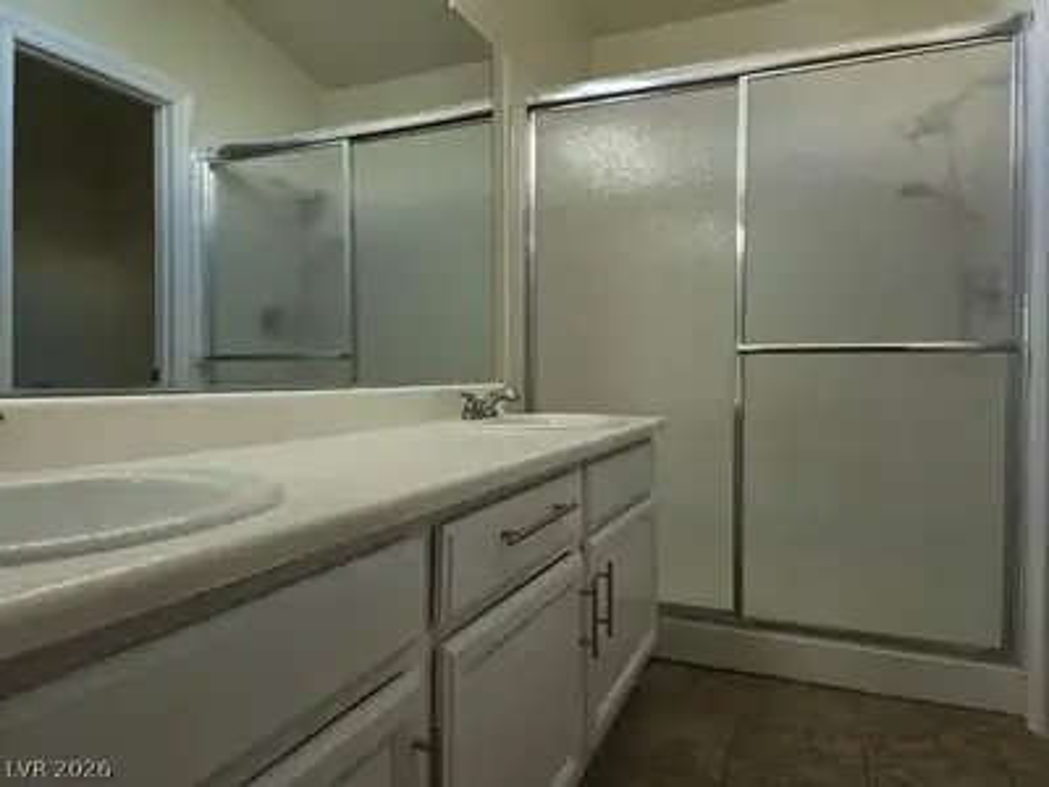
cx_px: 524
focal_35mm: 23
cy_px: 394
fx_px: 697
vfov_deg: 58.9
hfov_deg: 73.9
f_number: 1.7
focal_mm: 6.3
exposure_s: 1/120
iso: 40
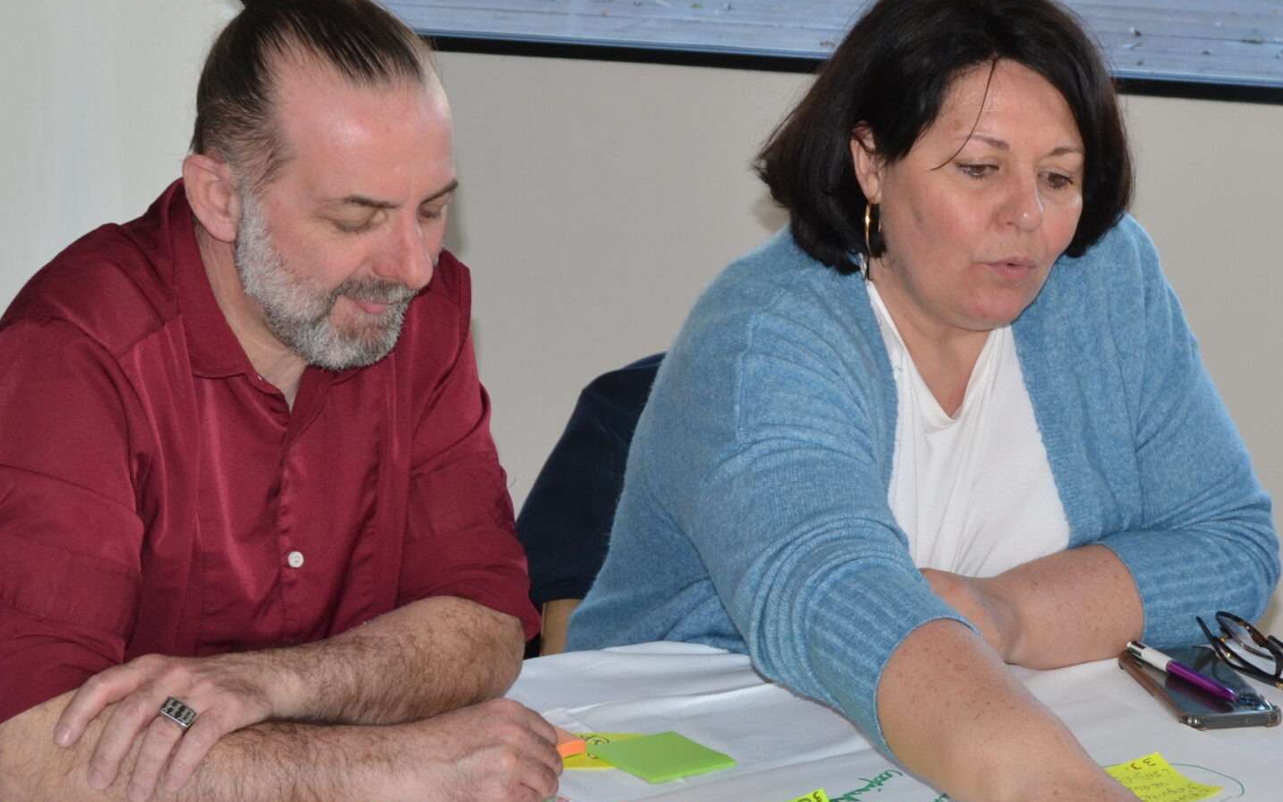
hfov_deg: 21.7
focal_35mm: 95
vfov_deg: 13.8
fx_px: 3319
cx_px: 955
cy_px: 450
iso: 400
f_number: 8
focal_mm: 35
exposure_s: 1/60
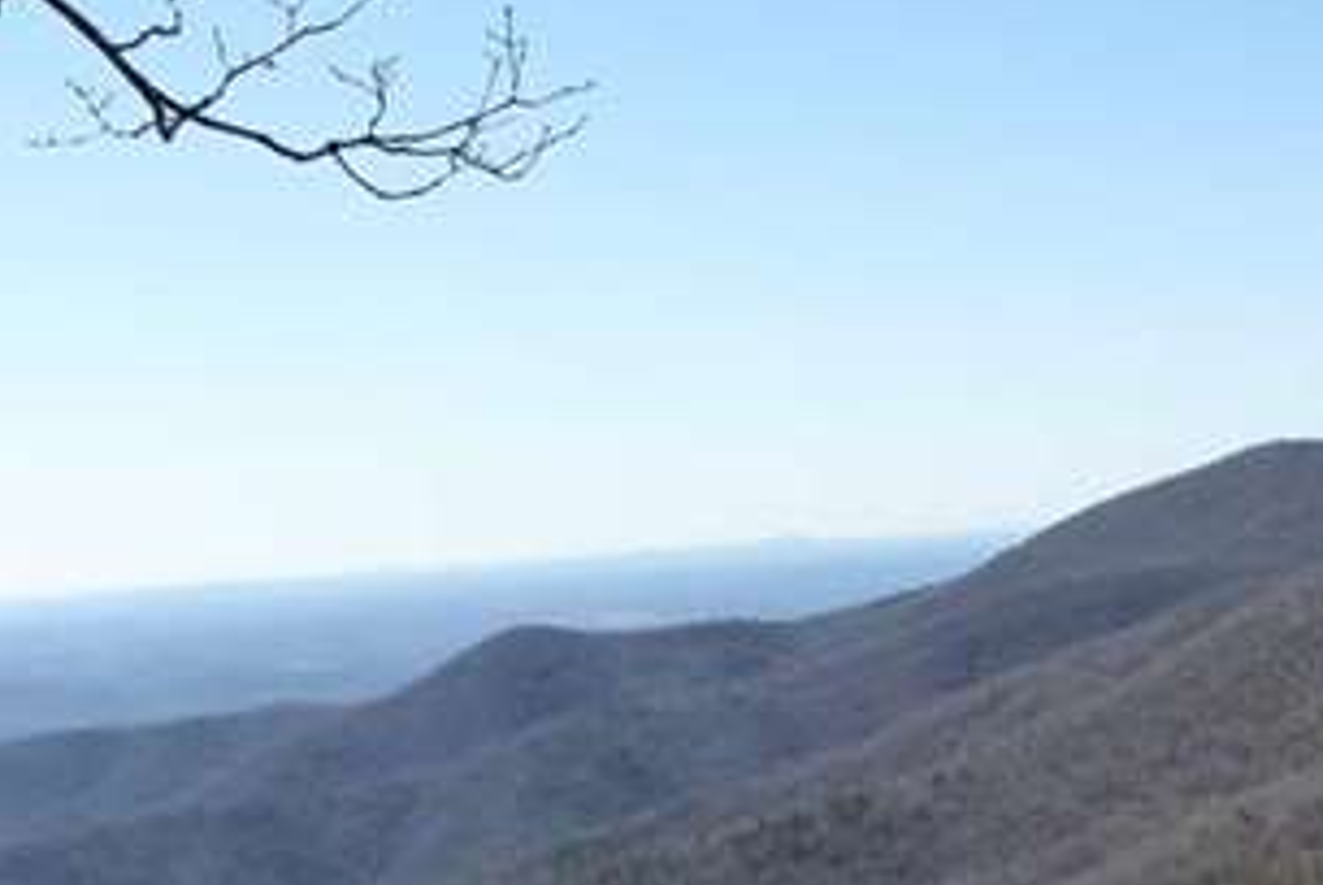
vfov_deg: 17.1
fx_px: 2906
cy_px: 798
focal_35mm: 79
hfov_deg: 25.6
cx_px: 759
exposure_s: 1/800
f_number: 3.5
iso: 160
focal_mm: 5
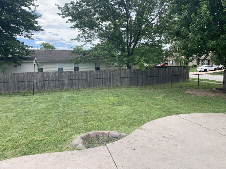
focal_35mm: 26
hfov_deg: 67.3
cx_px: 113
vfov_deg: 53.0
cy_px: 84
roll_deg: +0.9
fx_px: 170
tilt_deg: -6.7
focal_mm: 4.25
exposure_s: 1/822
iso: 25
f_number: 1.8
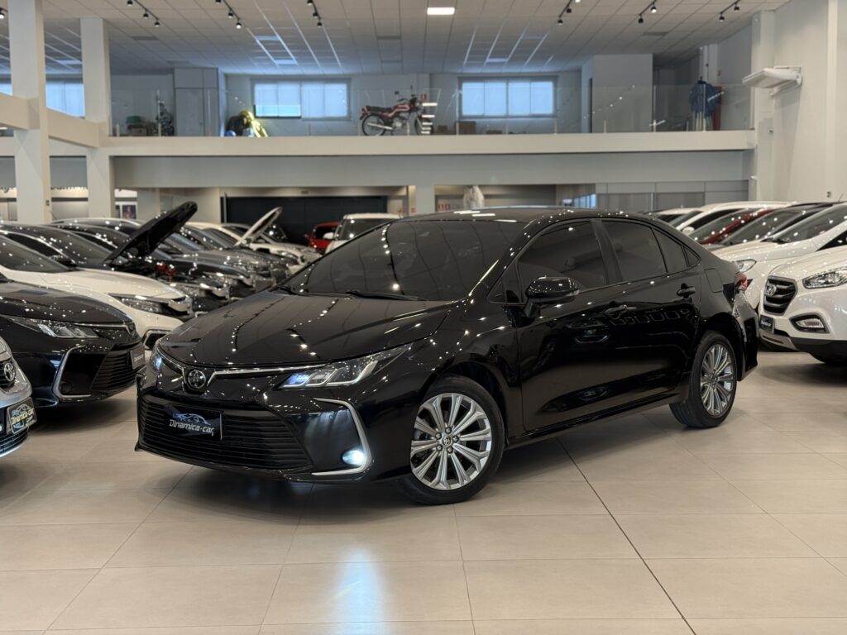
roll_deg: +0.9
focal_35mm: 48
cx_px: 424
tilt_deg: -4.2
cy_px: 318
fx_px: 1174
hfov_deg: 39.7
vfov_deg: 30.3
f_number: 1.78
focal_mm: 6.76
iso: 160
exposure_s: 1/60
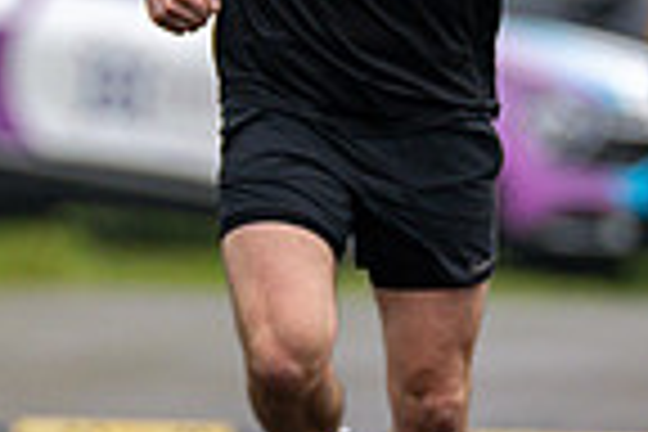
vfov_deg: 0.9
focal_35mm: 1454
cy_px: -144
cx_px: -468
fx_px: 26170
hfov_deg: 1.4
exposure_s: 1/1600
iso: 400
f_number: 2.8
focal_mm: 240
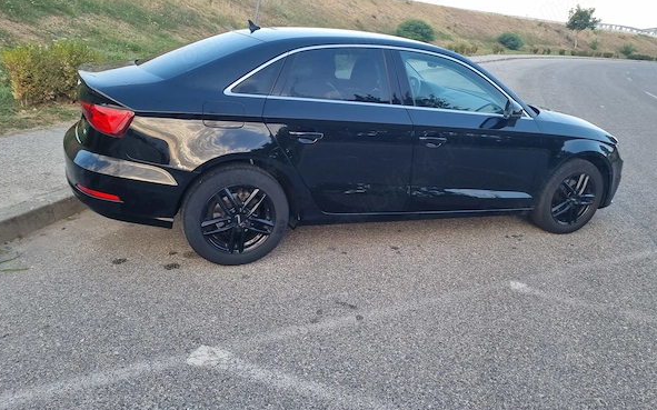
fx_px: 501
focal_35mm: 28
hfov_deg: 66.5
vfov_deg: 44.5
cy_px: 194
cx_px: 326
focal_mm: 5.4
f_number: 1.8
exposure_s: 1/230
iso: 50
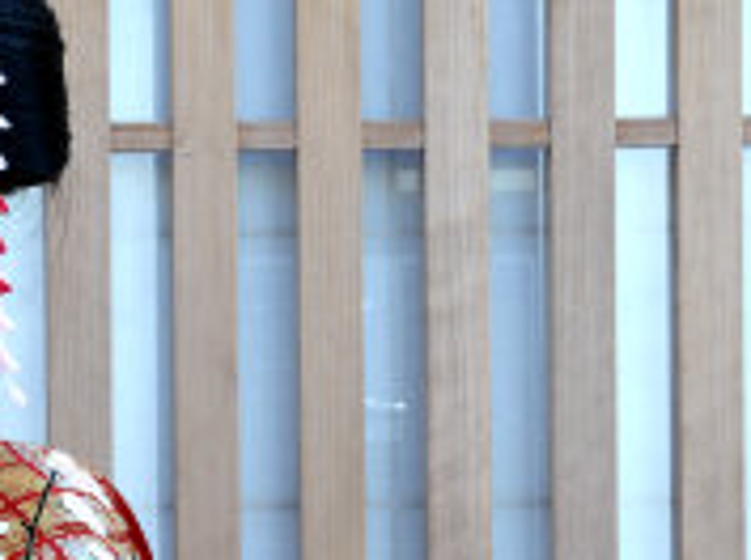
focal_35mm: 150
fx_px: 3248
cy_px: 390
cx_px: -38
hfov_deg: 13.0
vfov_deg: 9.8
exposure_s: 1/200
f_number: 10
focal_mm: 45
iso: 400
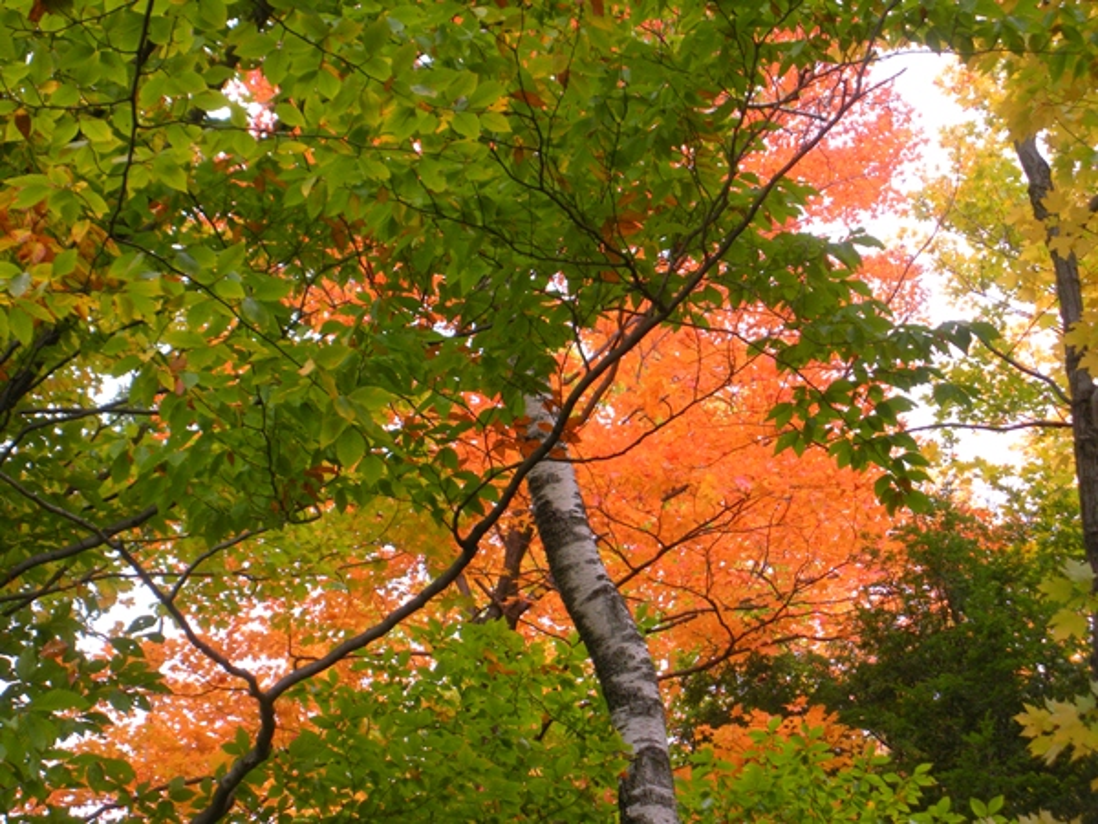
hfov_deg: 24.1
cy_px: 412
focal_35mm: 81
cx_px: 549
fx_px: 2569
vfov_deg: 18.2
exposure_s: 1/118
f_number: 4.8
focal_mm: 14.2
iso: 168
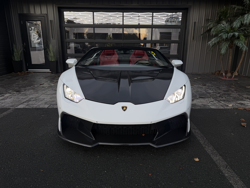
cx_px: 125
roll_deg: +0.5
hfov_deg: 71.6
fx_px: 173
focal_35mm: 24
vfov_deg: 56.8
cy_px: 94
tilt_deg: -15.3
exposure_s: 1/125
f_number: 1.78
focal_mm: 6.76
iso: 64
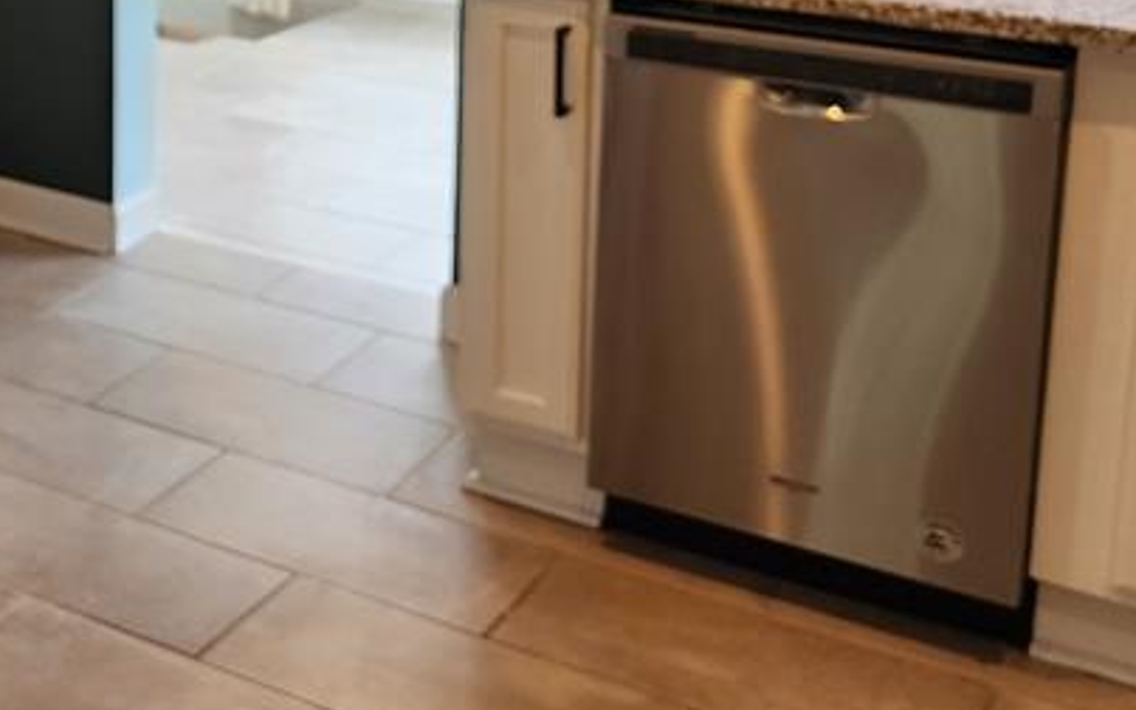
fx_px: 1920
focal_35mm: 62
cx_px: -76
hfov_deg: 30.0
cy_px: -37
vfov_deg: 20.2
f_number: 1.8
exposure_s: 1/120
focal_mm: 6.4
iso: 100
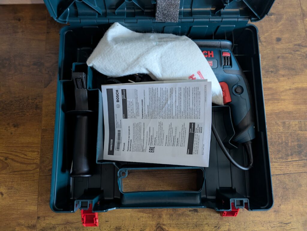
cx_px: 154
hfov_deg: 69.4
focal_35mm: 25
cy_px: 116
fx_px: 222
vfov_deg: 54.9
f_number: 1.89
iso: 324
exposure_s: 1/25
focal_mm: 5.43
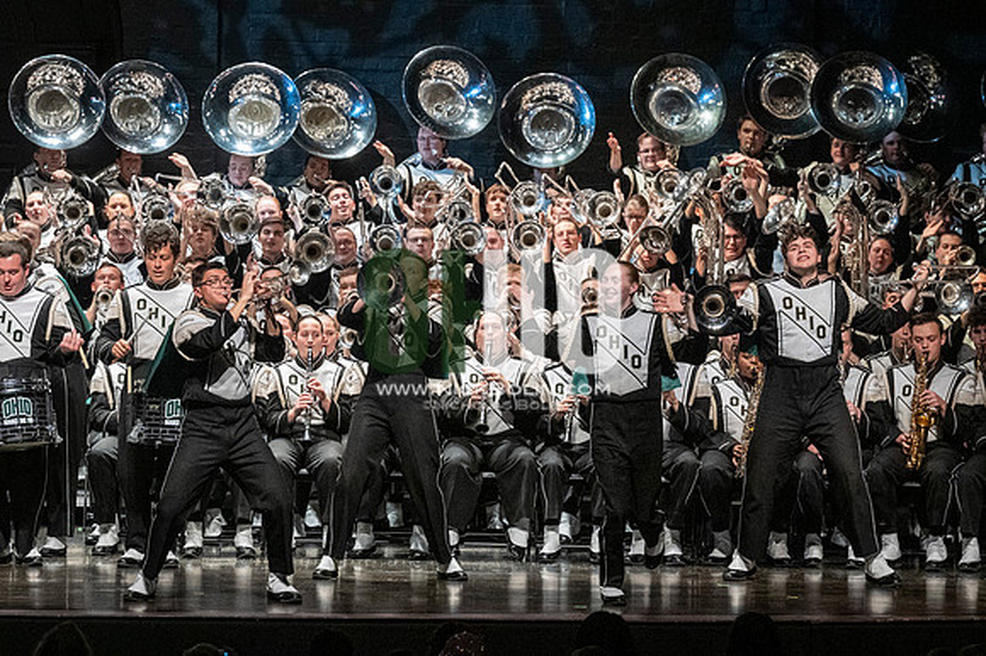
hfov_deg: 11.0
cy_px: 328
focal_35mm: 187
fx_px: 5119
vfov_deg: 7.3
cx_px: 493
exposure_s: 1/500
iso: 4000
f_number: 4
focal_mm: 125
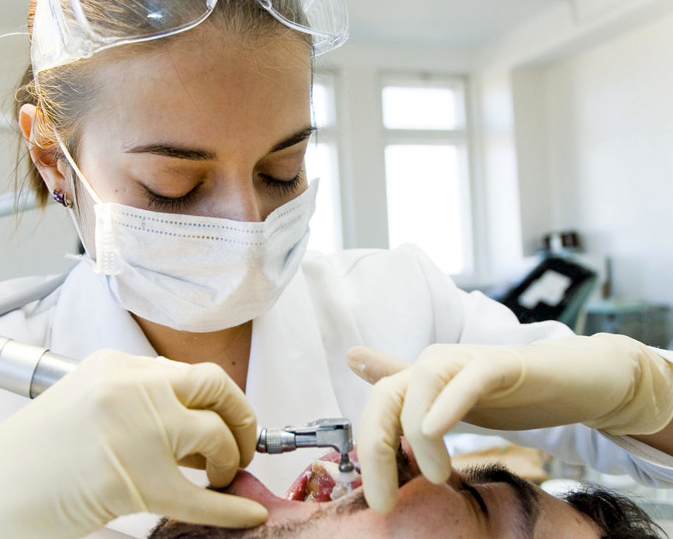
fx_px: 848
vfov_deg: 35.2
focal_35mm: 43
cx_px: 309
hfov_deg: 43.3
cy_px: 270
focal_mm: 25
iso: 200
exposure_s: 1/250
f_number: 3.8
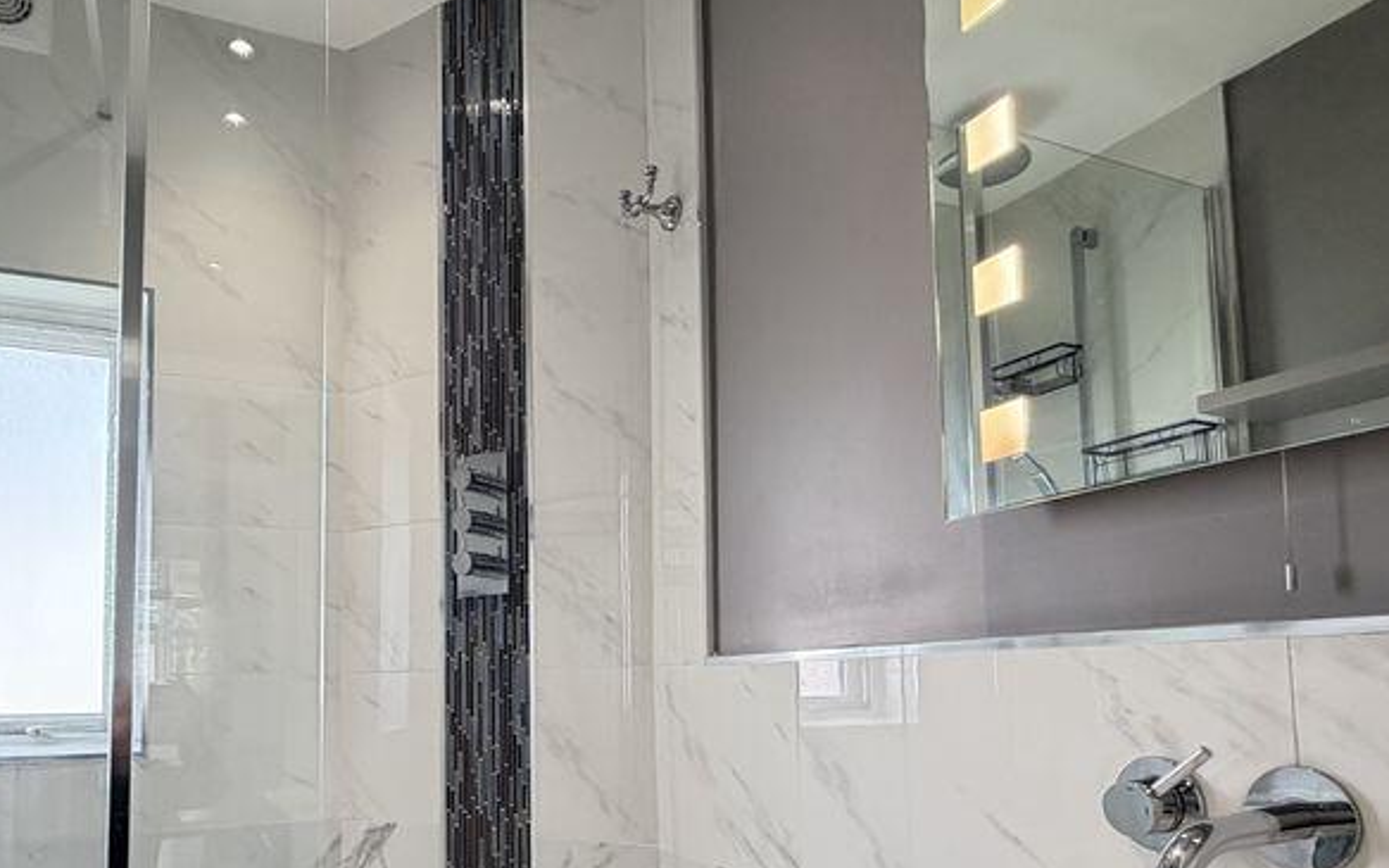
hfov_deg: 69.9
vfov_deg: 46.5
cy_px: 609
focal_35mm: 26
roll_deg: +0.6
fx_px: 984
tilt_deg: +6.3
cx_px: 580
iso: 200
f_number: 2.2
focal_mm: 2.22
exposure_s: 1/50
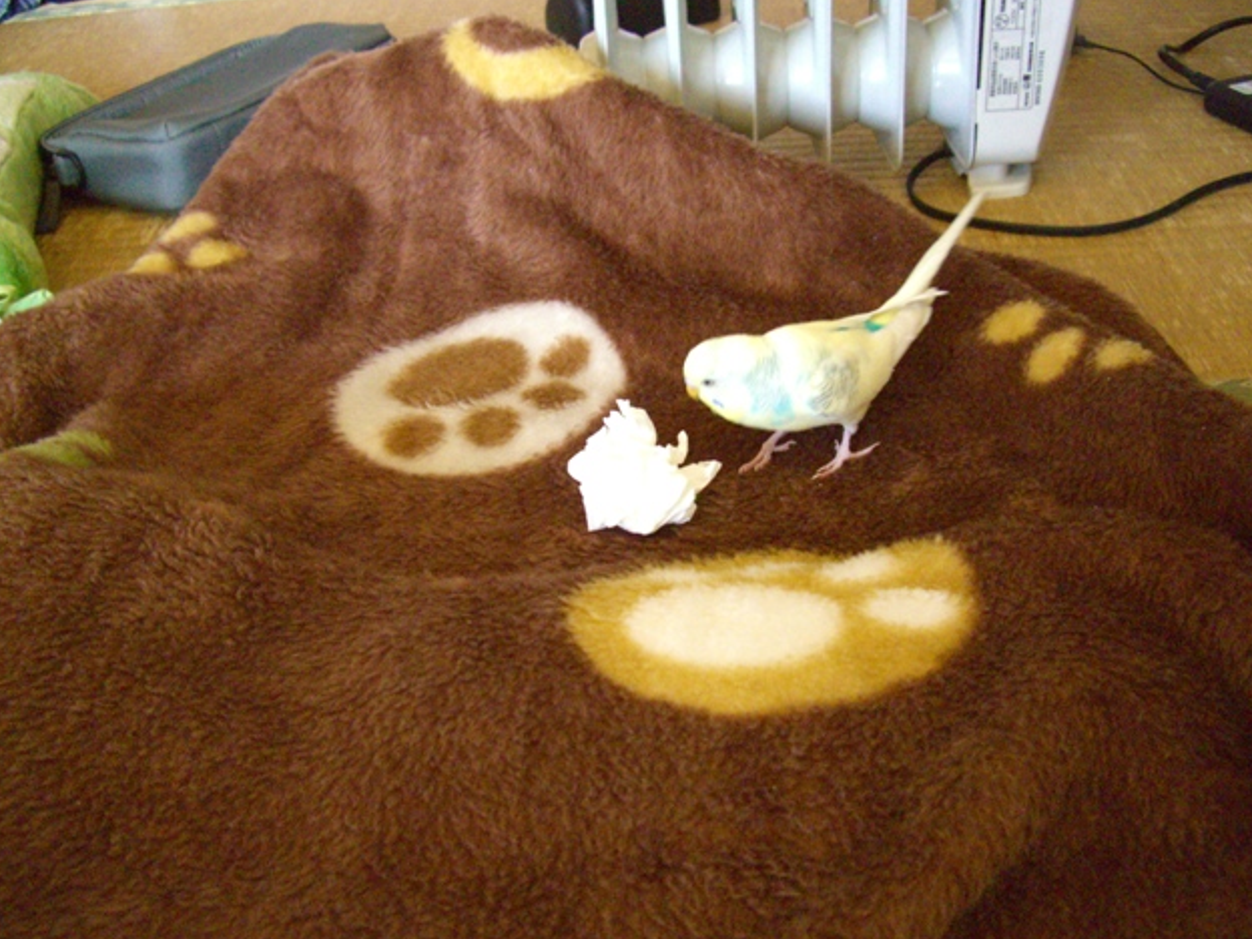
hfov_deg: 47.9
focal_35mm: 39
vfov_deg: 36.8
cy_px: 470
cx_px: 634
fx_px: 1411
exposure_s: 1/80
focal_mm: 7.9
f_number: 2.8
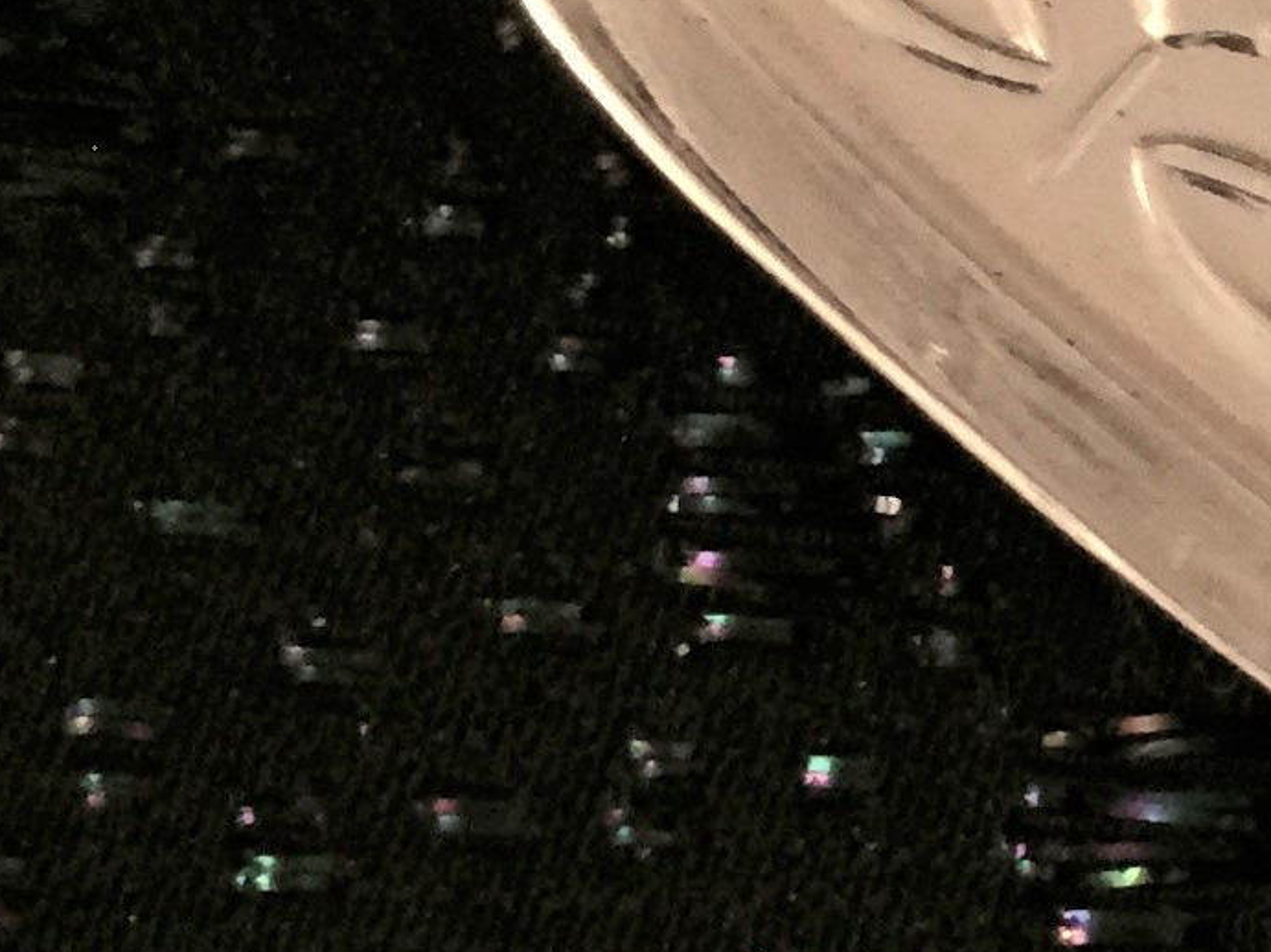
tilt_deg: -74.6
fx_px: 5029
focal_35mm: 137
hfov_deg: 13.9
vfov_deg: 10.8
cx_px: 1637
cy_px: 344
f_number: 2.2
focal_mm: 4.15
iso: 500
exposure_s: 1/17
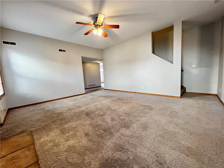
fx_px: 84
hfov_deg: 106.2
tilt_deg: -6.7
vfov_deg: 89.9
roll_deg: +3.0
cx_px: 112
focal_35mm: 13
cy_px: 84
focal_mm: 1.57
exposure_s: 1/120
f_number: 1.8
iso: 200
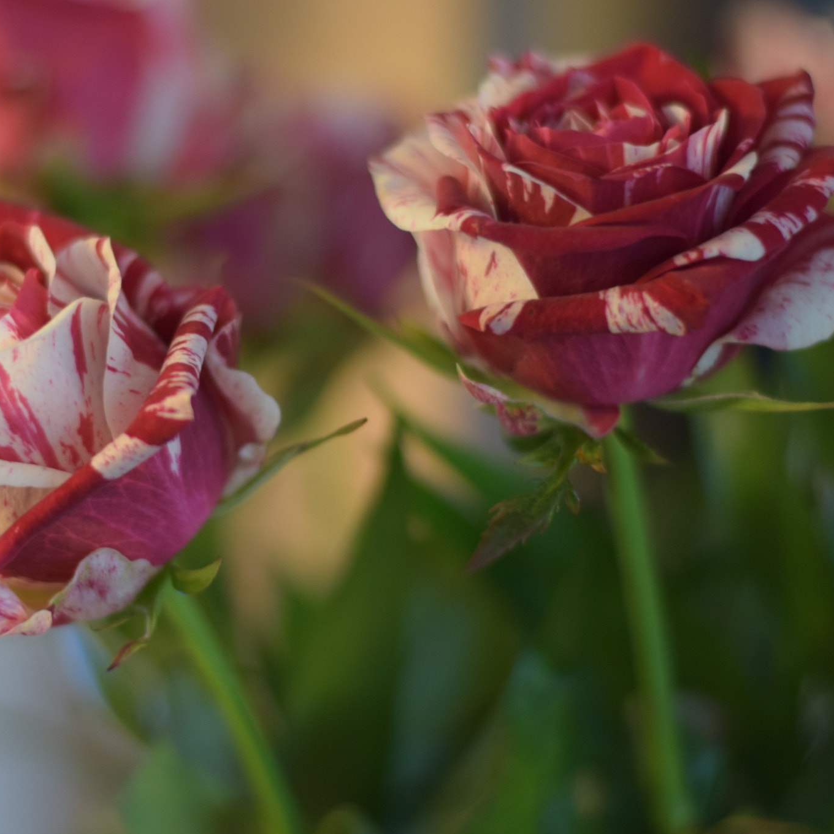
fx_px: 2617
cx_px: 269
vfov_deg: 18.1
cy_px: 417
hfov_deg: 18.1
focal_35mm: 96
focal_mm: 50
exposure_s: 1/25
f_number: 1.8
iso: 800
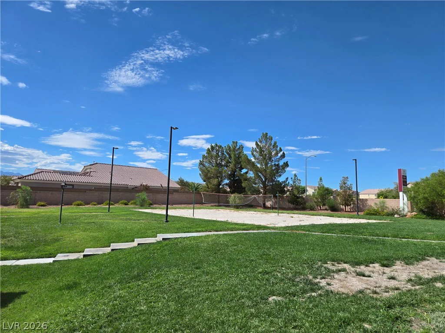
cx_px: 222
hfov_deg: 73.9
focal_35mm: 23
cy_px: 166
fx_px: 296
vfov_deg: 58.9
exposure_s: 1/2921
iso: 25
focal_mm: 5.4
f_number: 1.8
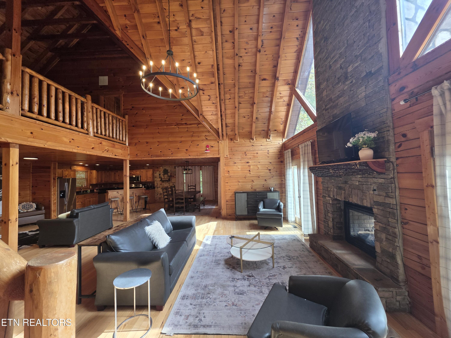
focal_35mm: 13
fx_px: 169
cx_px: 226
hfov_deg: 106.2
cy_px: 169
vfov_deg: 89.9
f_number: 1.9
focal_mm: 2.2
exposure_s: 1/120
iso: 64
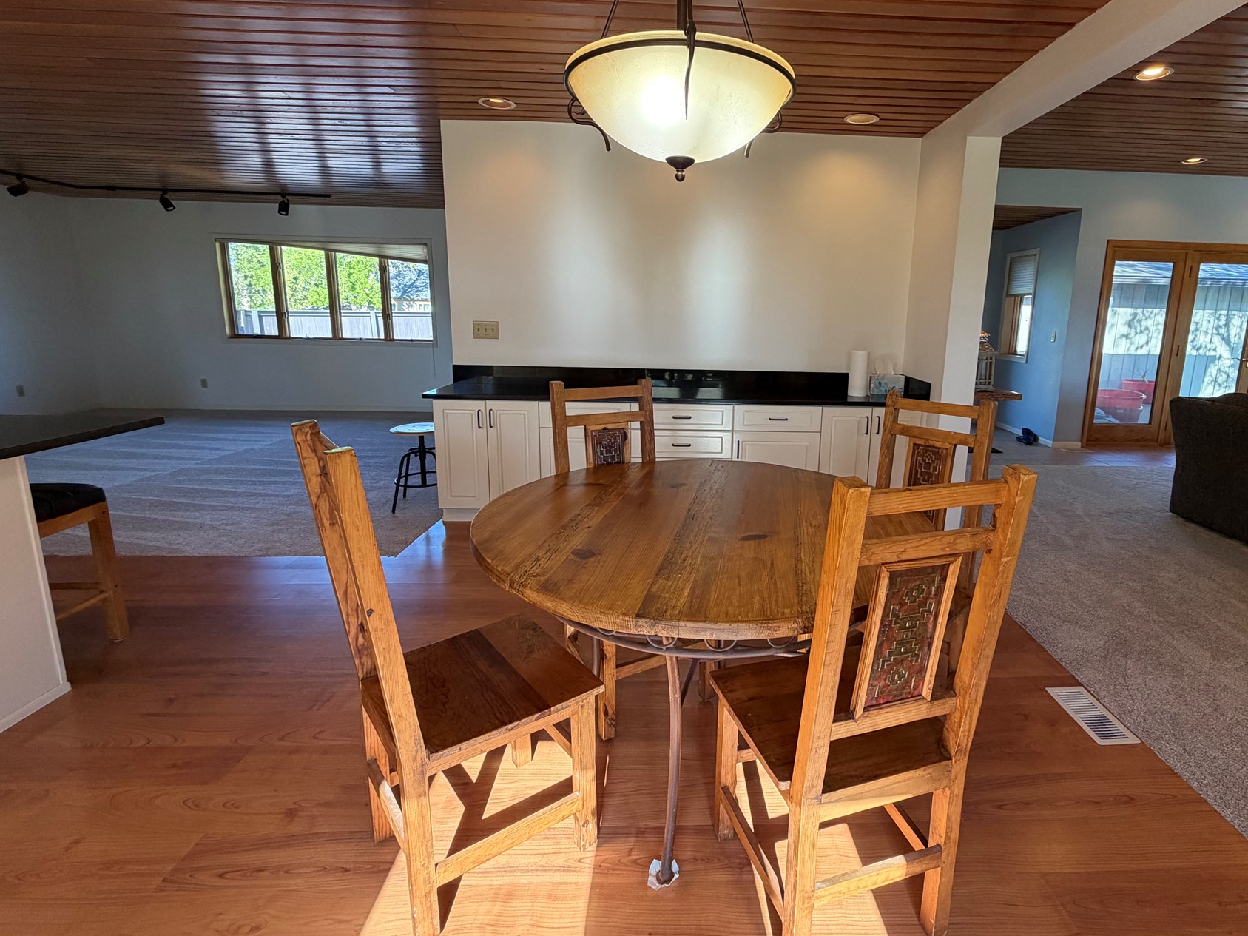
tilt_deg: -10.5
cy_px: 423
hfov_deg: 90.3
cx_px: 721
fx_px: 613
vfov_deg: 74.5
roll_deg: -1.3
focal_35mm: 17
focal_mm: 2.22
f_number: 2.2
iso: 160
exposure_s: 1/120
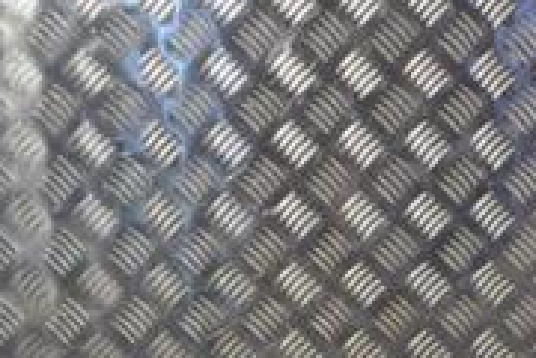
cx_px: 435
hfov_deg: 20.2
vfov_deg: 12.9
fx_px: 1489
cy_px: 561
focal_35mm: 100
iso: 3200
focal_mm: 20
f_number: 9
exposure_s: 1/320
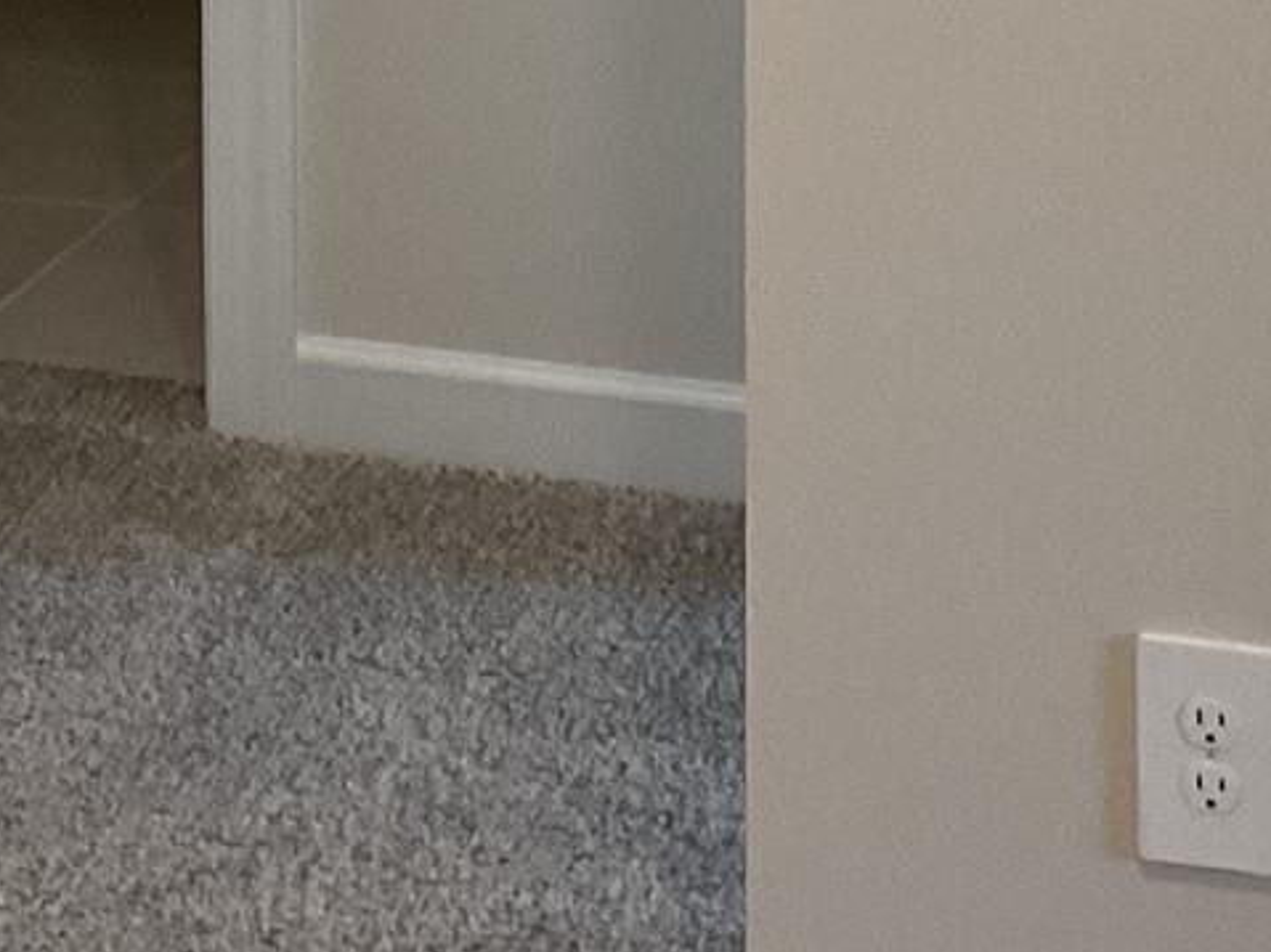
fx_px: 4552
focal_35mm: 124
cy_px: -809
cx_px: 425
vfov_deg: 11.1
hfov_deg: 15.9
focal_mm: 3
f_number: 1.8
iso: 80
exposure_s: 1/60
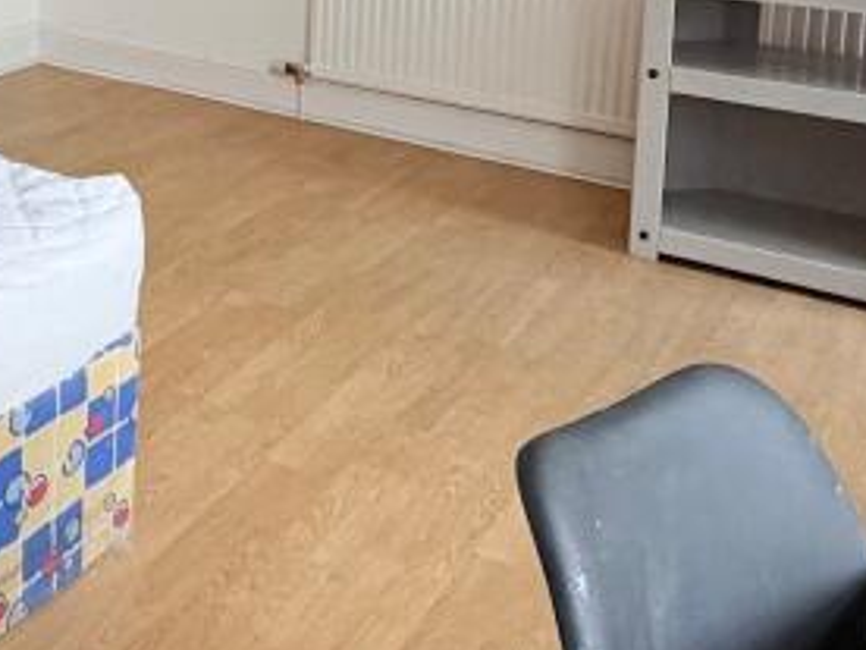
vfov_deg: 25.4
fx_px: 1301
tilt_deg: -7.8
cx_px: -47
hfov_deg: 33.0
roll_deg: -0.4
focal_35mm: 52
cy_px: -113
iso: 320
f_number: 2.2
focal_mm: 2.22
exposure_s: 1/102
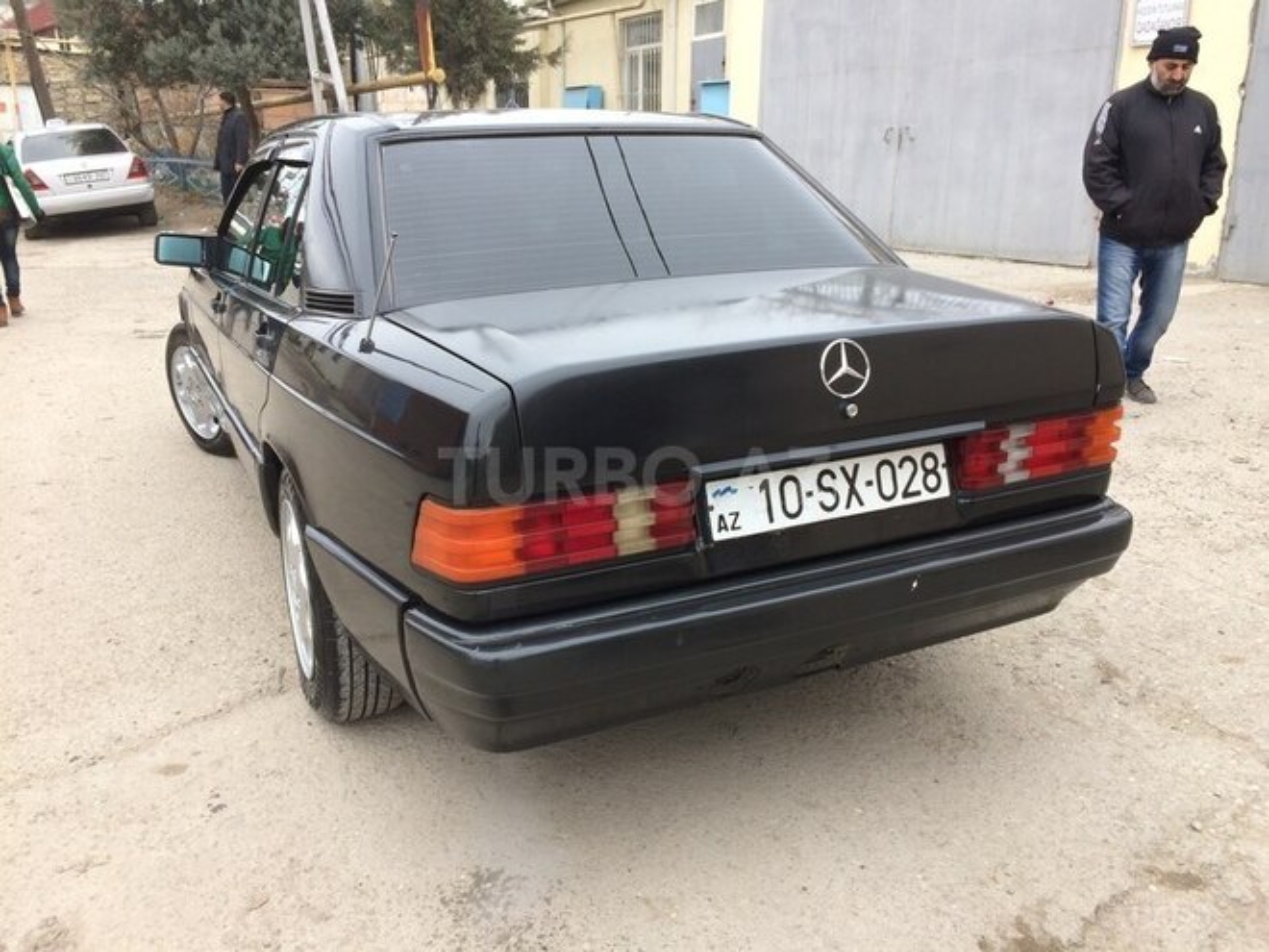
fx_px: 1063
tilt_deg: -18.0
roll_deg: +0.4
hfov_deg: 61.7
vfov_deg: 48.2
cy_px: 476
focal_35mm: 29
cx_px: 634
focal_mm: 4.15
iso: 32
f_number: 2.2
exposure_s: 1/184
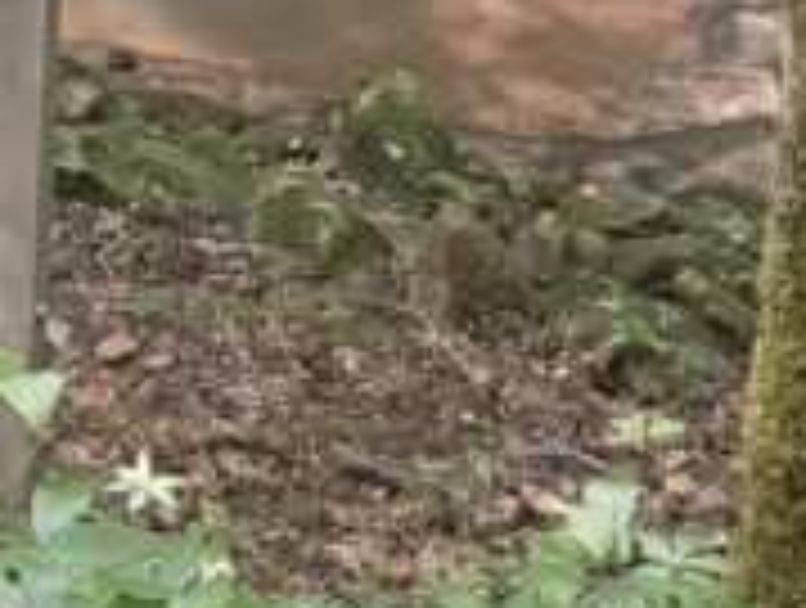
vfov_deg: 10.2
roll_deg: +0.3
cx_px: -396
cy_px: -518
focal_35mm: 137
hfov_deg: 13.5
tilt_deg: -21.8
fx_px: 3196
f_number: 1.78
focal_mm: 6.76
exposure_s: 1/69
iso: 200
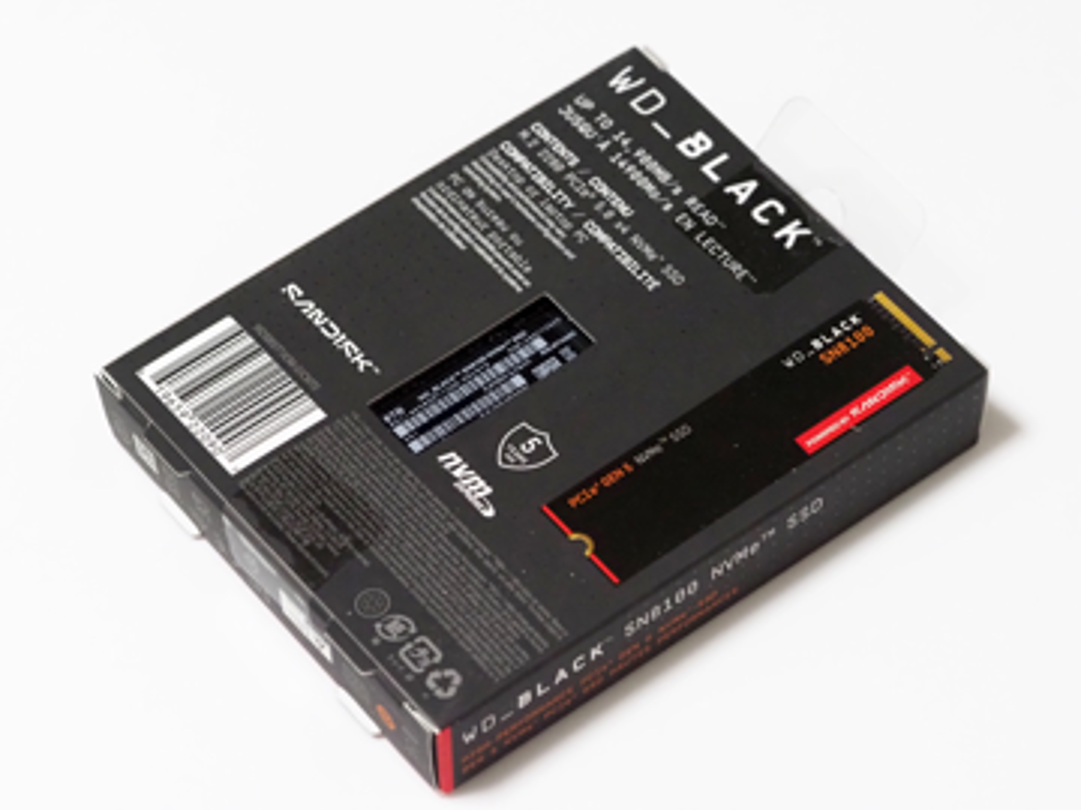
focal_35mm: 120
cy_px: 405
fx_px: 3747
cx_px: 540
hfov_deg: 16.4
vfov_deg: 12.3
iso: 6400
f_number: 5
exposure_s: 1/125
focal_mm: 60
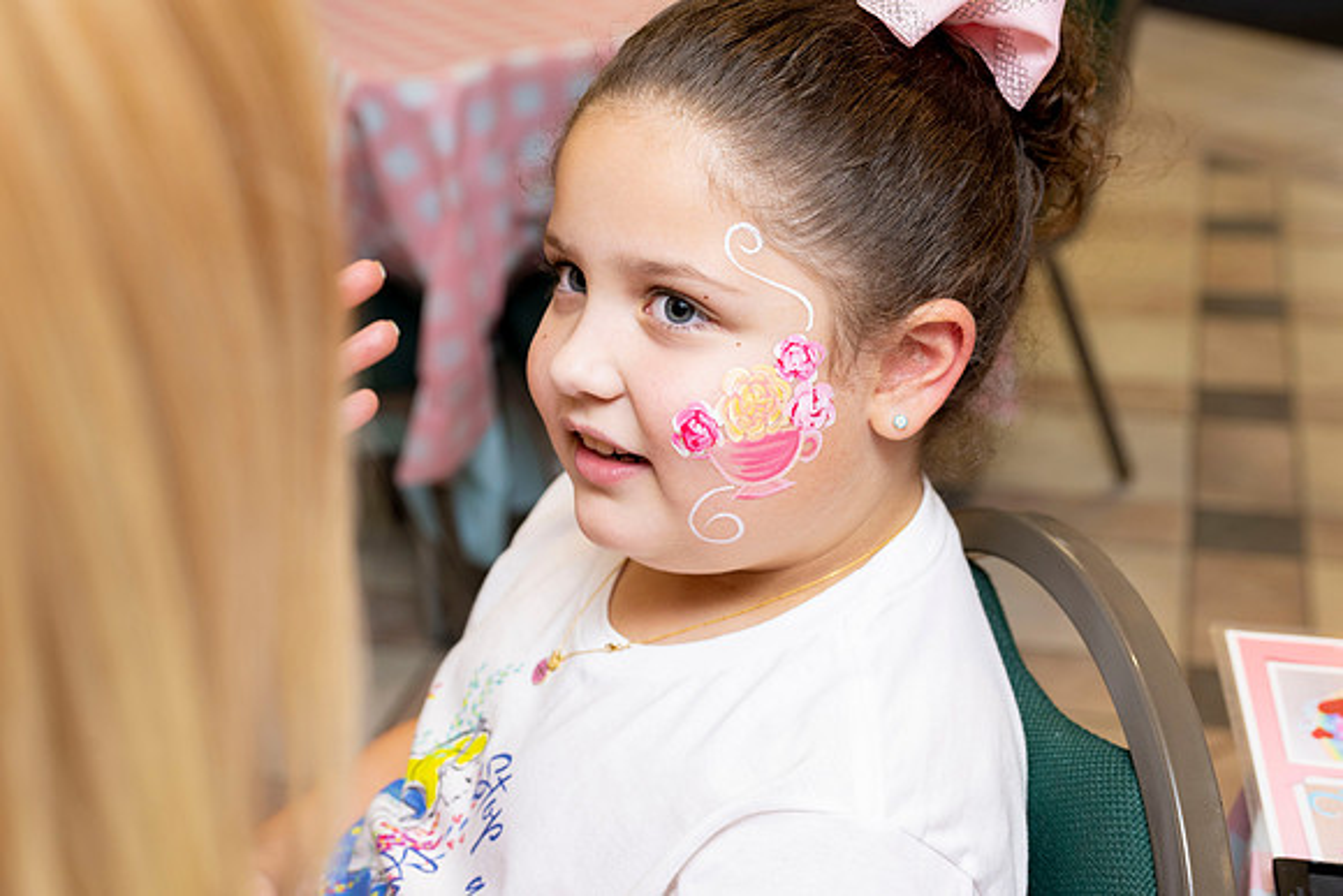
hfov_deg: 38.2
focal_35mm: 52
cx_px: 672
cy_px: 448
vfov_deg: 26.0
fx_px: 1940
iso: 400
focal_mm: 52
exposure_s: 1/100
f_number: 5
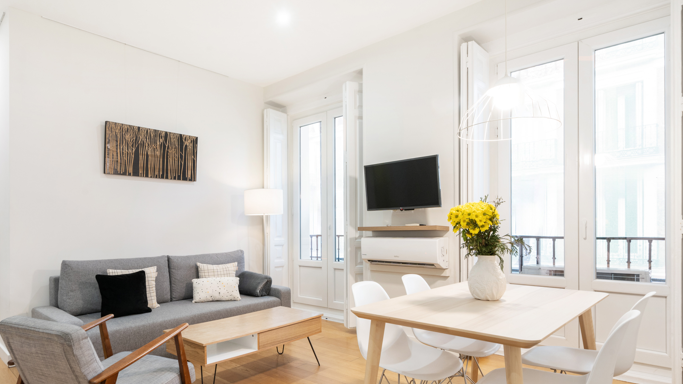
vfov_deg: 53.3
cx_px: 289
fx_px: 380
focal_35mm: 21
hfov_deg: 83.2
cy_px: 224
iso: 320
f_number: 11
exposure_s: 1
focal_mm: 16
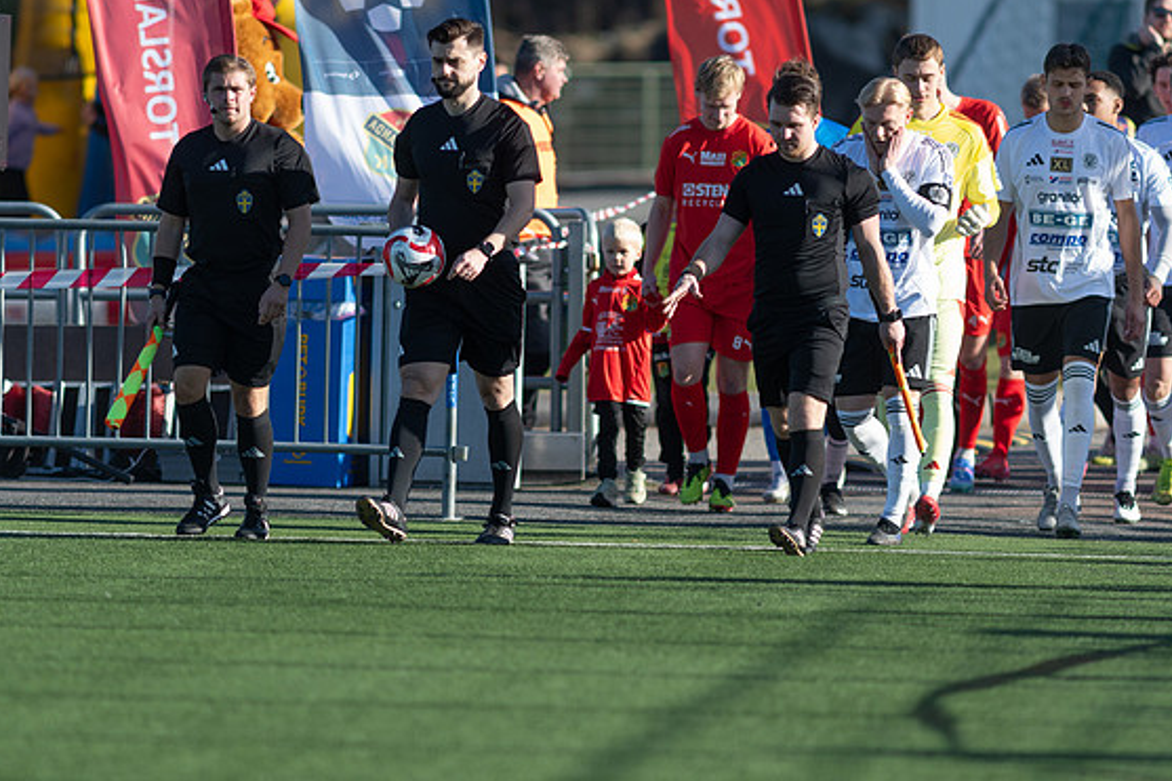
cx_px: 568
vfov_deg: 2.9
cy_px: 380
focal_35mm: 469
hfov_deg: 4.4
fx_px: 15263
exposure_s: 1/1250
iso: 160
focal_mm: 300
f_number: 3.2
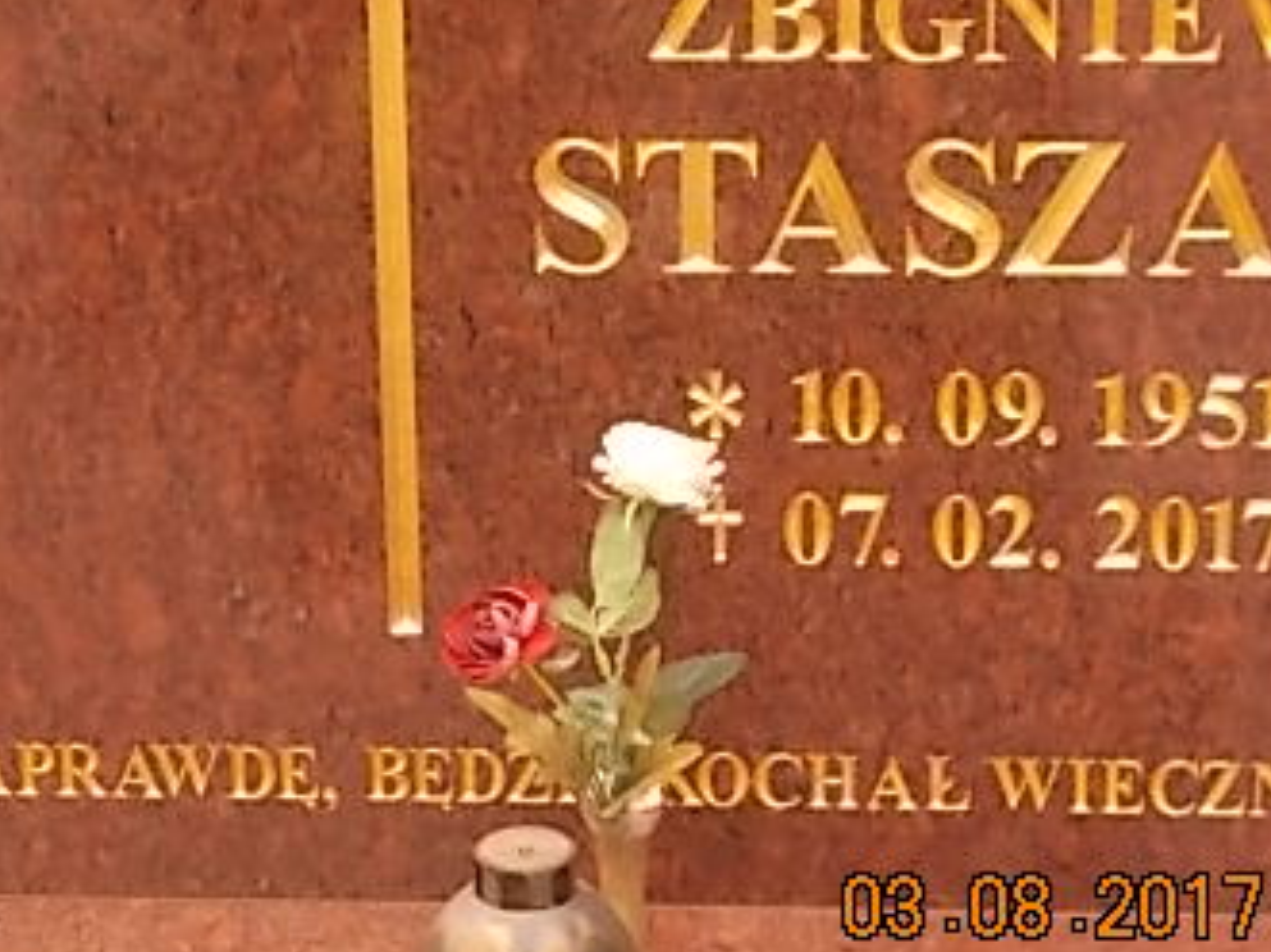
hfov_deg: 13.4
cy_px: 203
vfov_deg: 10.1
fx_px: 5395
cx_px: 411
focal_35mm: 147
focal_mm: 13.5
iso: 100
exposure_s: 1/60
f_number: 5.8
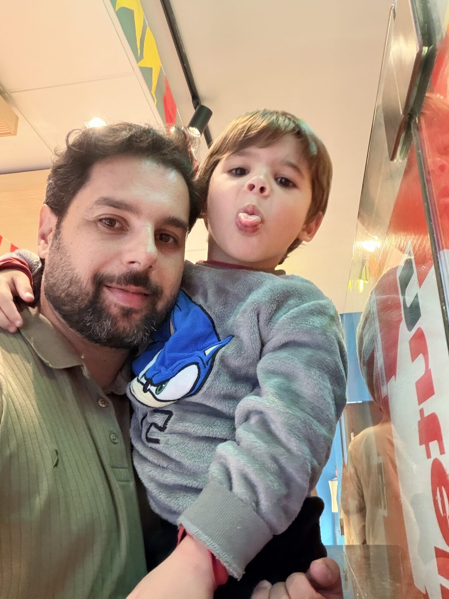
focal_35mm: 30
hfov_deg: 46.8
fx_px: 519
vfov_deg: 60.0
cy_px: 300
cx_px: 224
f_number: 1.9
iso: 500
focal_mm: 2.71
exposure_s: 1/24
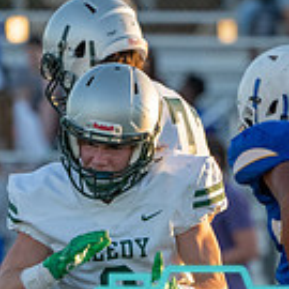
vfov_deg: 1.7
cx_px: 139
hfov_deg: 1.7
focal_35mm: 1048
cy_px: 367
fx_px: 9899
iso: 2000
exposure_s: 1/1250
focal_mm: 288
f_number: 5.6
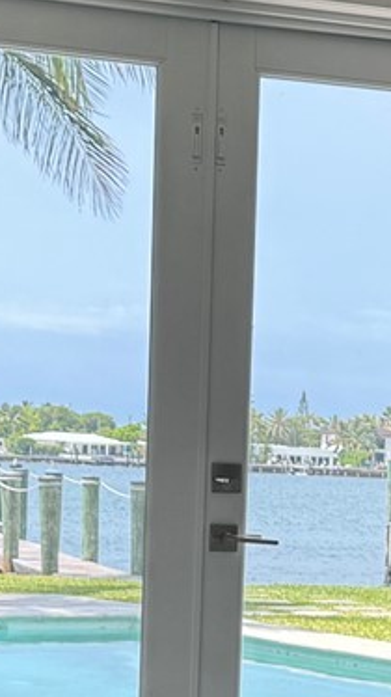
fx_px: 2067
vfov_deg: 18.7
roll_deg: -2.6
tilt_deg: -4.7
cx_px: 421
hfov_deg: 10.7
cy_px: 656
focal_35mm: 112
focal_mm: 6.76
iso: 80
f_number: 1.78
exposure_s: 1/651
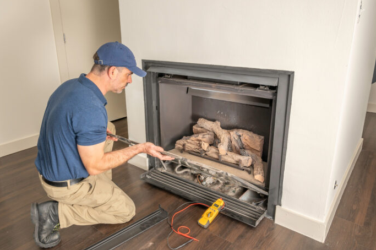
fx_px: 282
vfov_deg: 47.8
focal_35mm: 27
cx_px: 179
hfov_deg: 67.4
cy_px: 112
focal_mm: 24
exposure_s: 1/80
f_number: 10
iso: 400
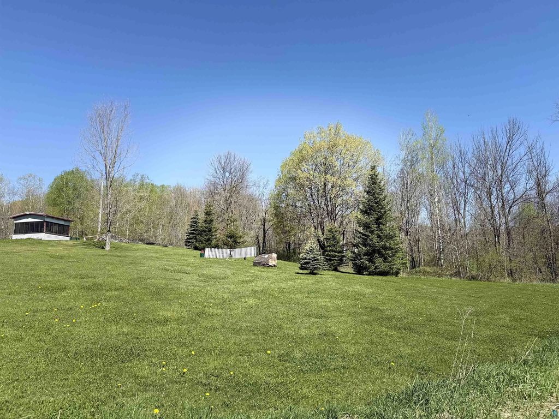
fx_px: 388
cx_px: 280
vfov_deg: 56.8
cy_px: 210
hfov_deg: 71.6
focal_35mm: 24
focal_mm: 6.76
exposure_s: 1/3759
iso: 80
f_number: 1.78
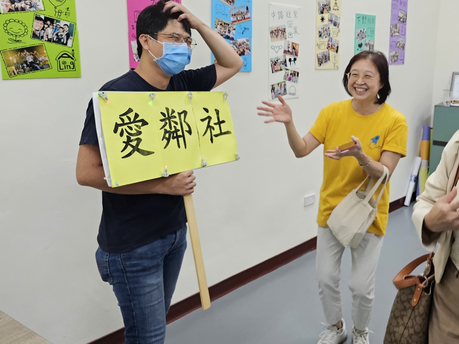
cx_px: 307
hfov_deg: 55.6
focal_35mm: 32
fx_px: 424
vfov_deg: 43.8
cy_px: 128
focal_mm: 6.3
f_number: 1.7
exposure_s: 1/120
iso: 320
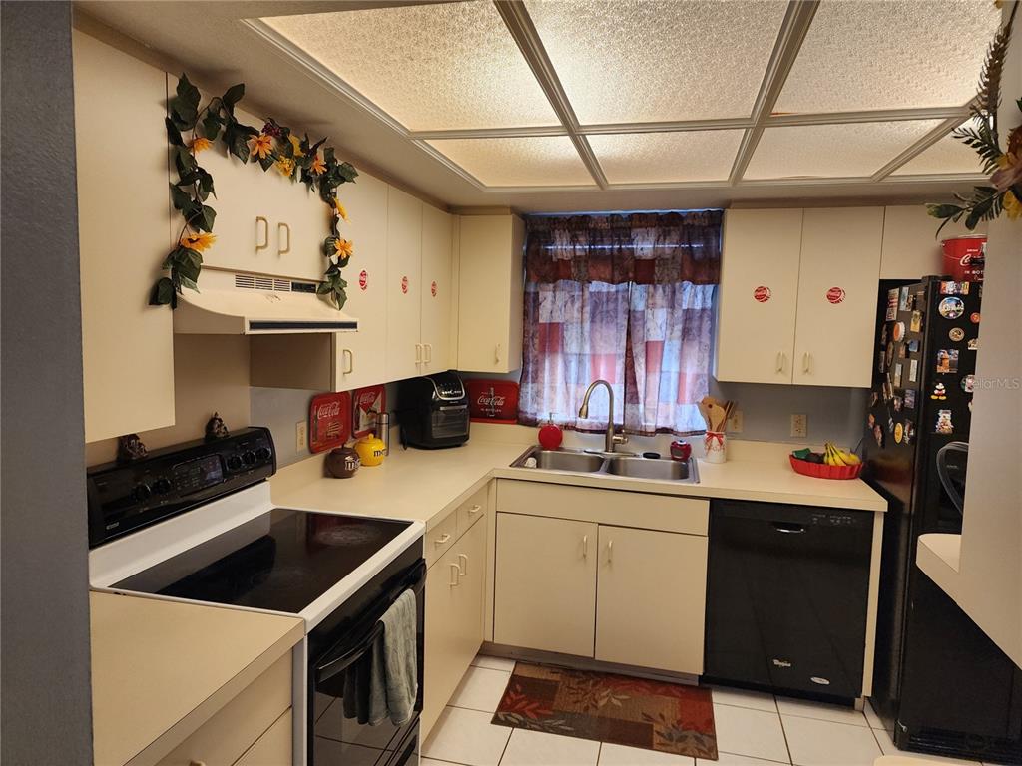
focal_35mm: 23
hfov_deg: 73.9
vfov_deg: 58.9
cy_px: 383
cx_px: 511
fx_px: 679
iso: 200
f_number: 1.8
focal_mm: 6.4
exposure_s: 1/180
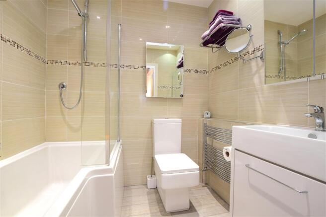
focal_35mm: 15
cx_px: 163
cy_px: 108
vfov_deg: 77.3
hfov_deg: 100.4
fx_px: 136
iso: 400
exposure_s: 1/13
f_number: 8
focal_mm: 10
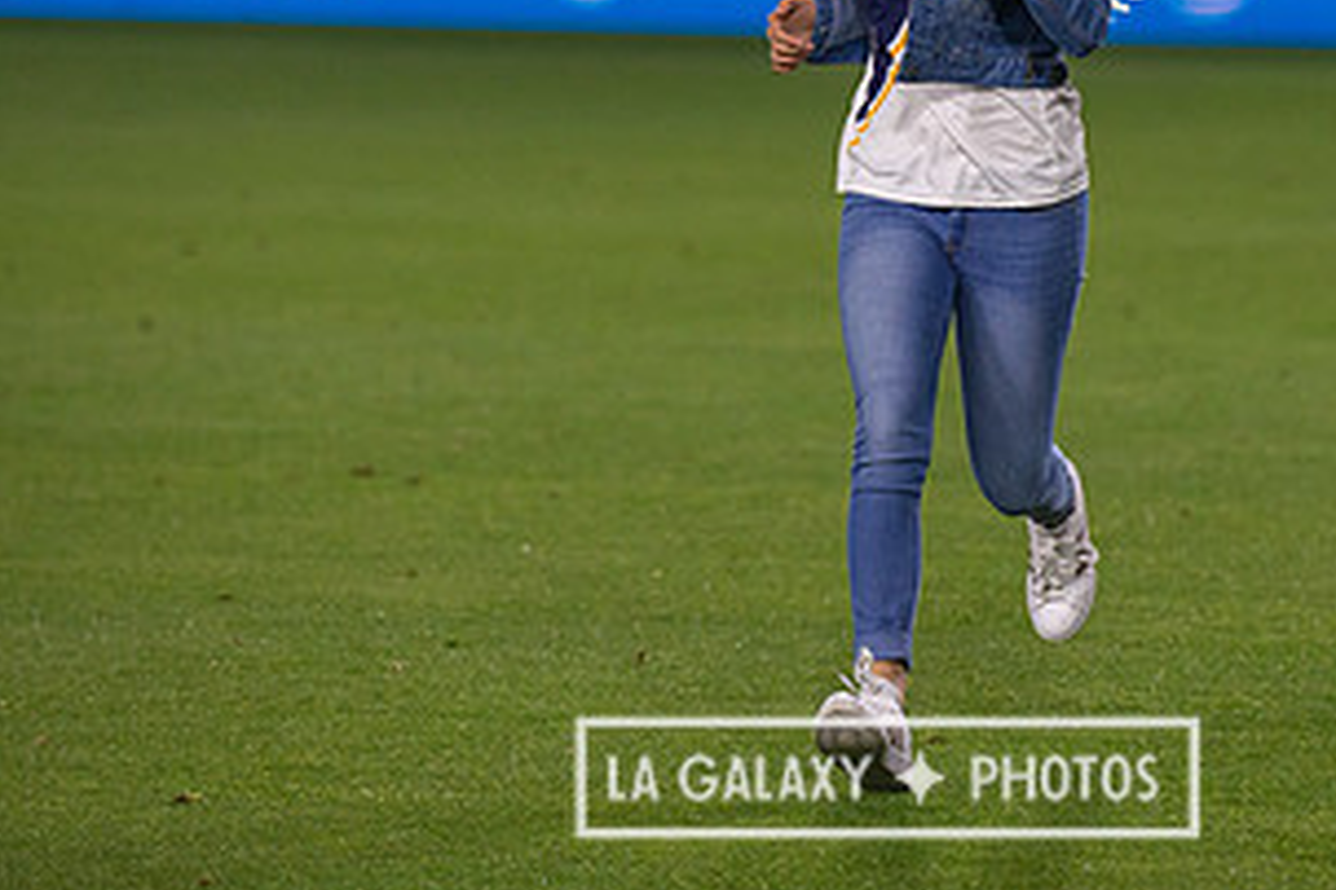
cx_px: 886
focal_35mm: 258
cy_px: 117
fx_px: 9574
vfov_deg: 5.3
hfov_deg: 8.0
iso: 1600
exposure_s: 1/2500
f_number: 2.8
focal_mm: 135
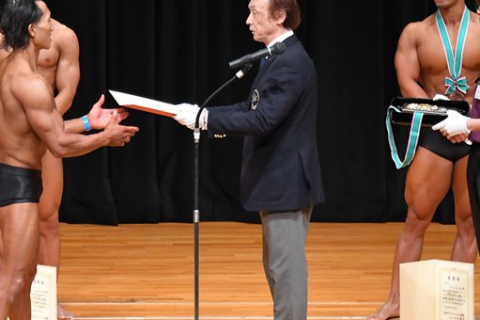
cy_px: 196
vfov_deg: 3.5
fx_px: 5156
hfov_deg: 5.3
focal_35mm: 387
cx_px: 133
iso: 4000
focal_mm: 170
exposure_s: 1/400
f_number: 5.6
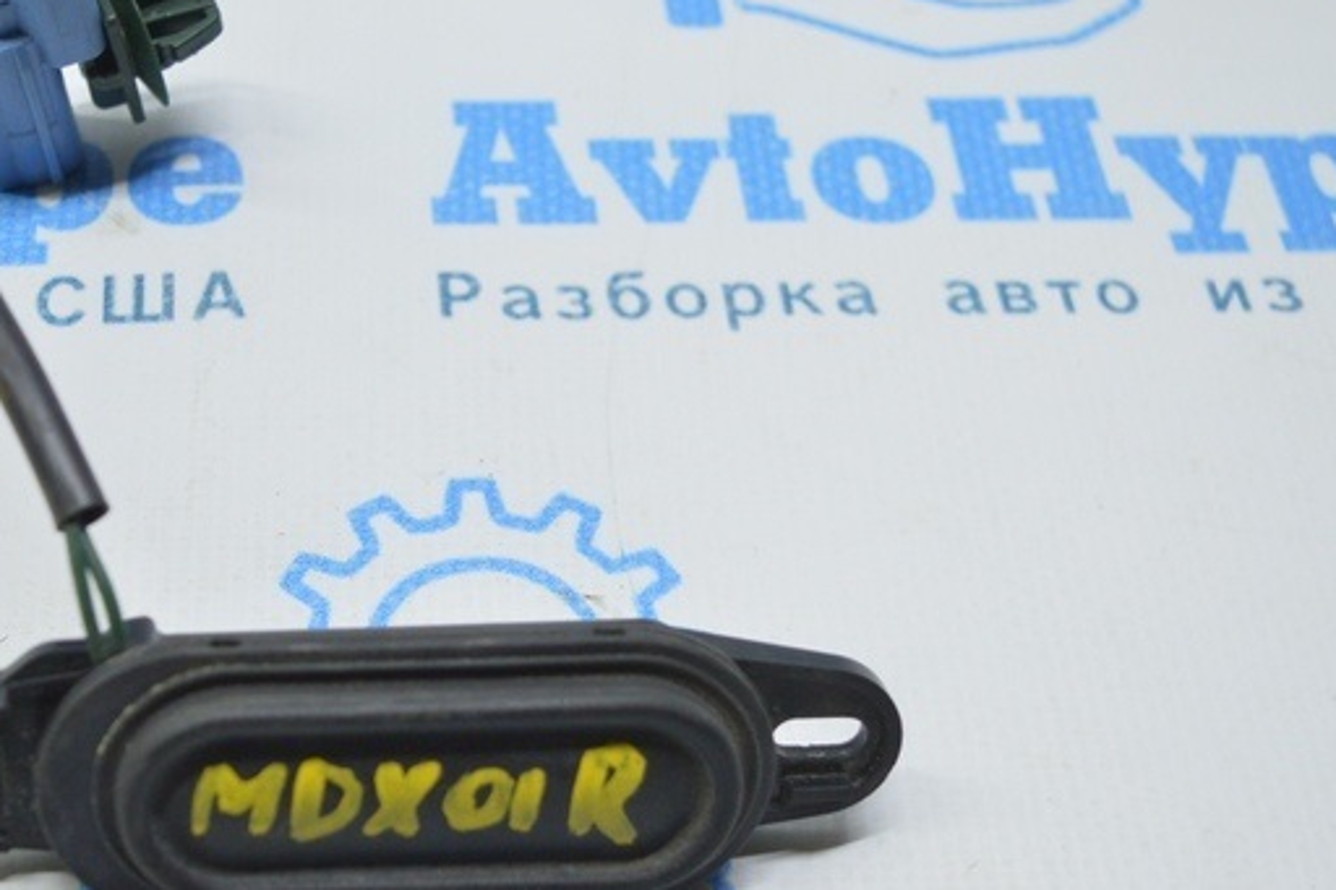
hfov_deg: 29.8
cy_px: 531
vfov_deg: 20.6
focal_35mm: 66
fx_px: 2448
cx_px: 271
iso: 400
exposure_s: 1/60
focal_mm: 22
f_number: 3.8
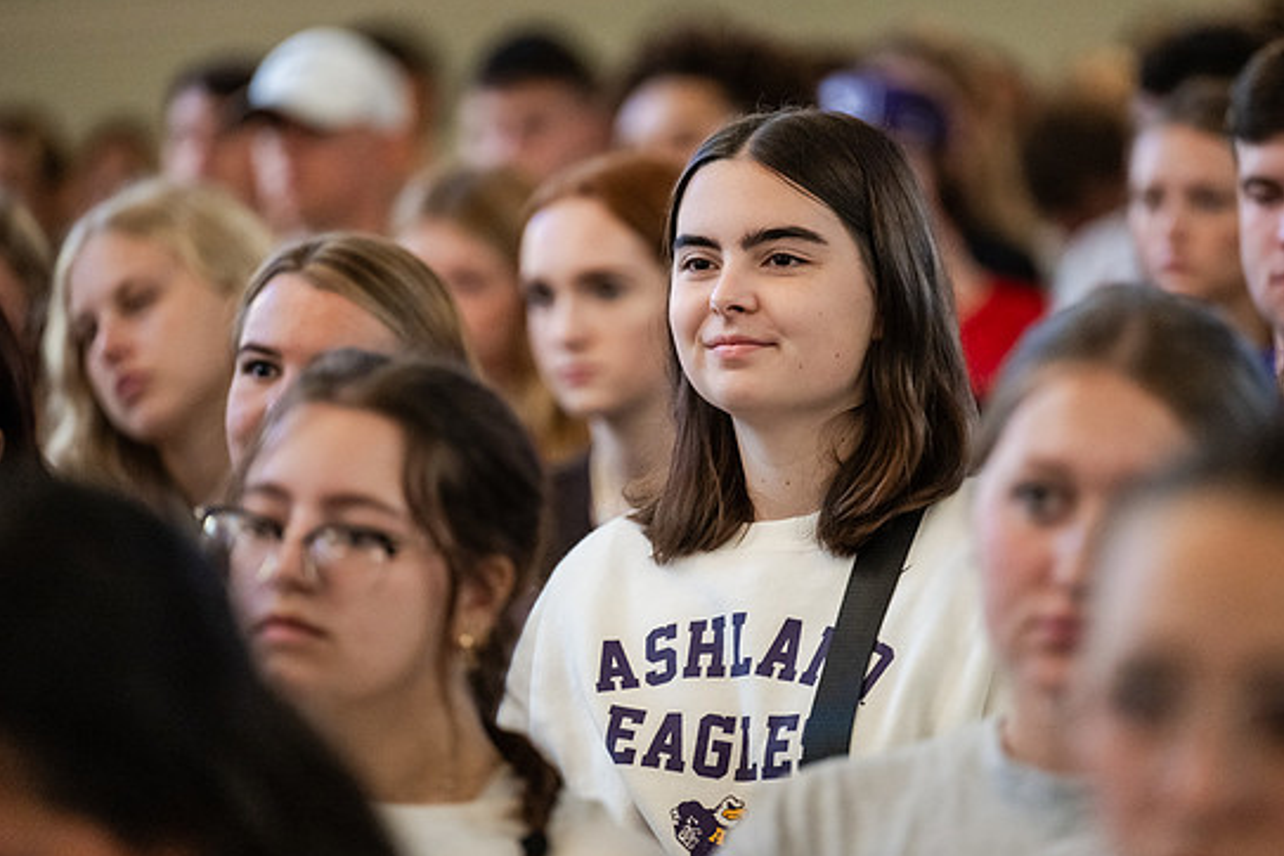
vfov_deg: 6.8
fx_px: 7240
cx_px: 664
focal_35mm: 203
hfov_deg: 10.1
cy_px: 410
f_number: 2.8
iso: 5000
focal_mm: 190
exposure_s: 1/200
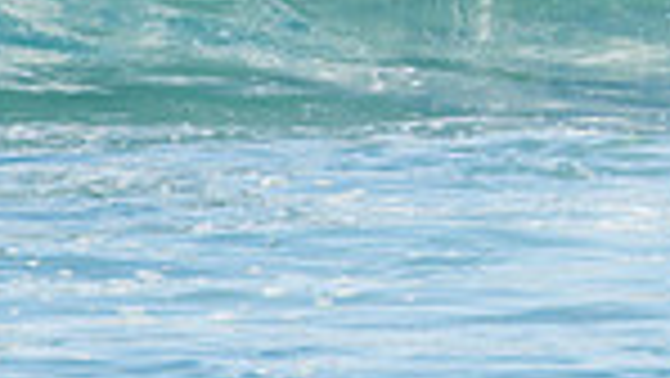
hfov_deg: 0.9
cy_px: -362
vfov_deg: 0.5
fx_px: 43496
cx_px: 1286
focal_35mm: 2447
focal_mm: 400
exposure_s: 1/1250
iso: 250
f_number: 5.6
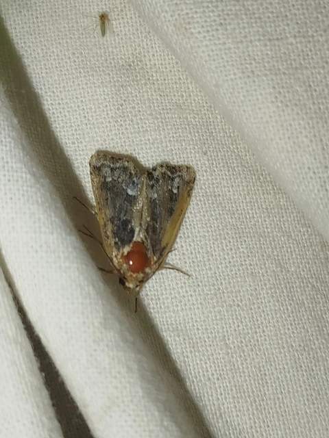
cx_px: 164
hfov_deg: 20.4
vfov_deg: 27.0
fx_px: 912
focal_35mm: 72
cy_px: 219
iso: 50
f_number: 1.7
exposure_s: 1/50
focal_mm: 5.31
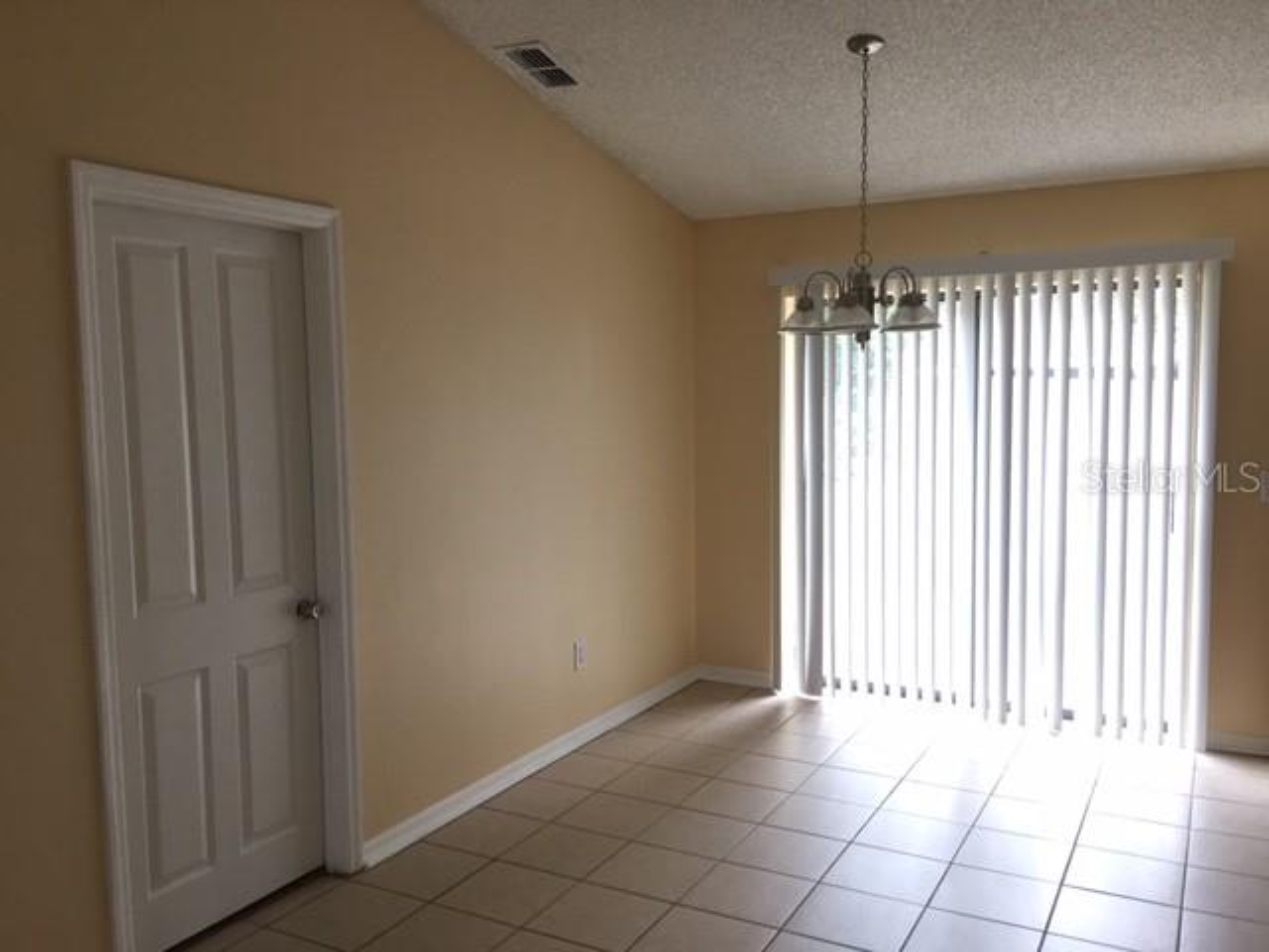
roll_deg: +0.7
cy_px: 476
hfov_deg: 61.7
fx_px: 1063
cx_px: 634
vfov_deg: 48.2
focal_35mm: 29
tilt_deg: -4.3
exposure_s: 1/33
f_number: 2.2
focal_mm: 4.15
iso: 64
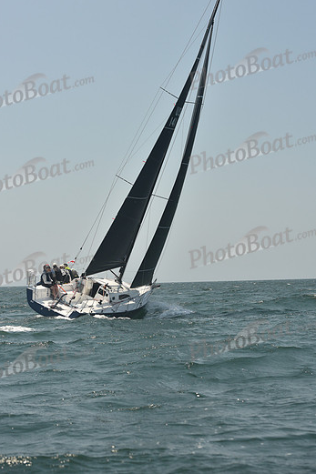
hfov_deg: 17.5
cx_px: 142
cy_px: 211
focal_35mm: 78
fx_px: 1028
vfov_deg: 26.0
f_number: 6.3
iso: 250
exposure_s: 1/640
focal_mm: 70
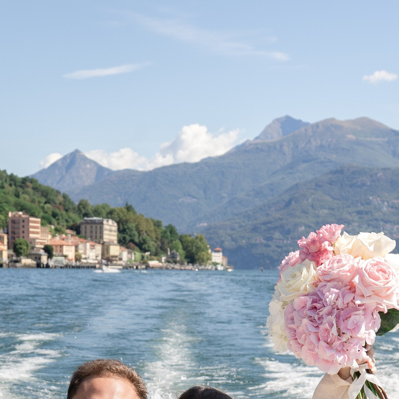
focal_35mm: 91
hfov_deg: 19.1
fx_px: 1187
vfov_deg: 18.1
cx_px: 154
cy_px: 481
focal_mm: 35
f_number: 7.1
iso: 100
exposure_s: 1/250
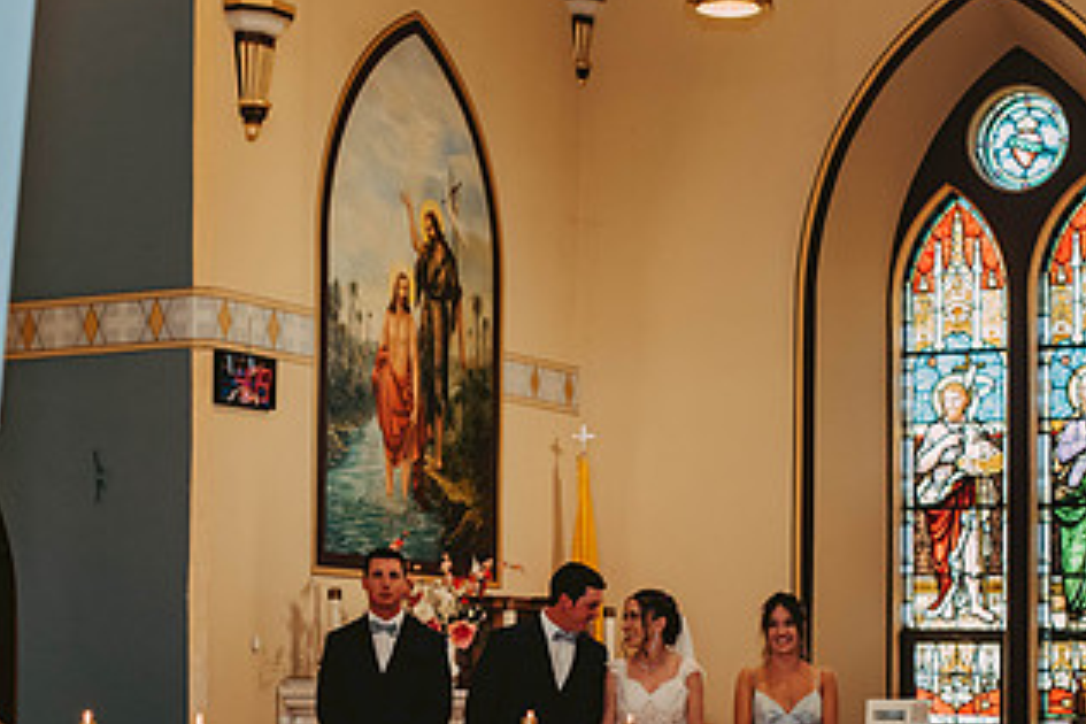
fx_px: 2775
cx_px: 500
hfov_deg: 22.1
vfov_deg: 14.7
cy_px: 650
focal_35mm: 92
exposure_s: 1/125
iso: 800
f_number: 2.8
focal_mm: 50
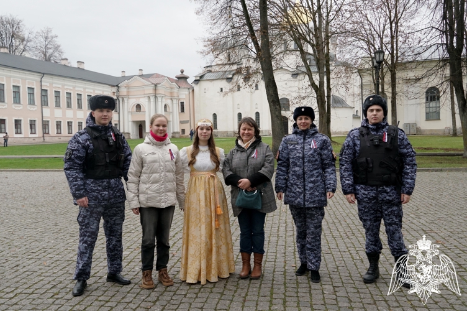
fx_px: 408
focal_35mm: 32
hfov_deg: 59.5
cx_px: 234
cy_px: 156
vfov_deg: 41.6
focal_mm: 21
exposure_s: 1/320
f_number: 5.6
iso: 800
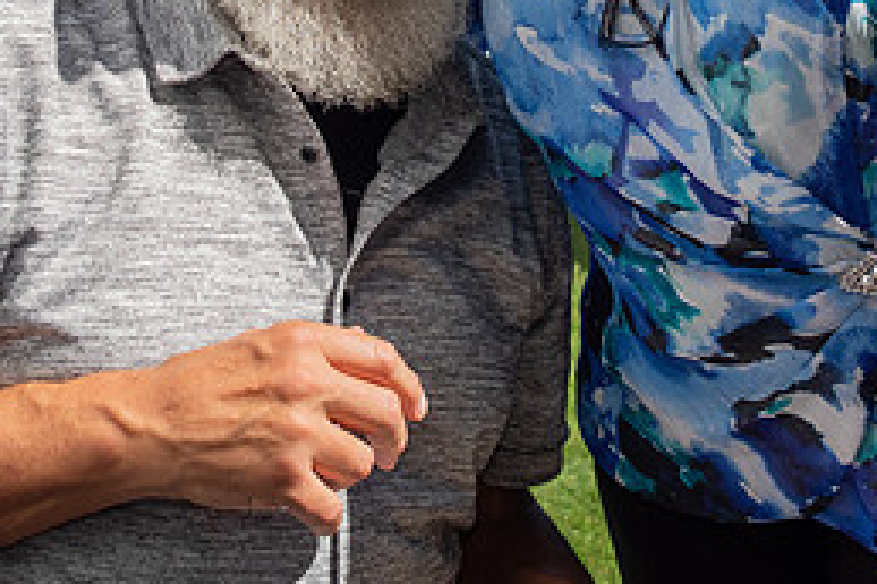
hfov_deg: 20.2
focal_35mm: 101
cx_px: 502
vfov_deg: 13.2
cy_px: -115
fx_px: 2460
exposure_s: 1/2000
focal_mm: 19
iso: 320
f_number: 3.5
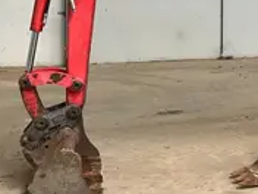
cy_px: 32
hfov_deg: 22.0
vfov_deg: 18.5
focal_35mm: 79
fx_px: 589
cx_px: 342
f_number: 1.8
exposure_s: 1/69
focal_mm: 3
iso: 64
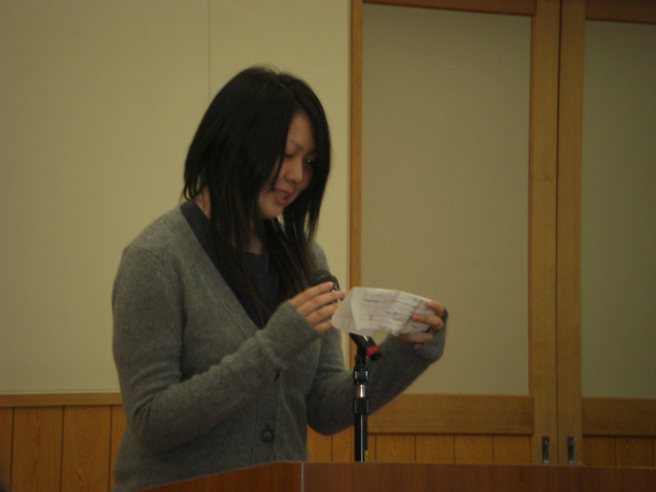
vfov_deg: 7.1
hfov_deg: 9.4
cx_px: 328
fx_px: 3980
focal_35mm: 210
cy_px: 246
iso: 200
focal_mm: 34.7
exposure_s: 1/60
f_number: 4.7
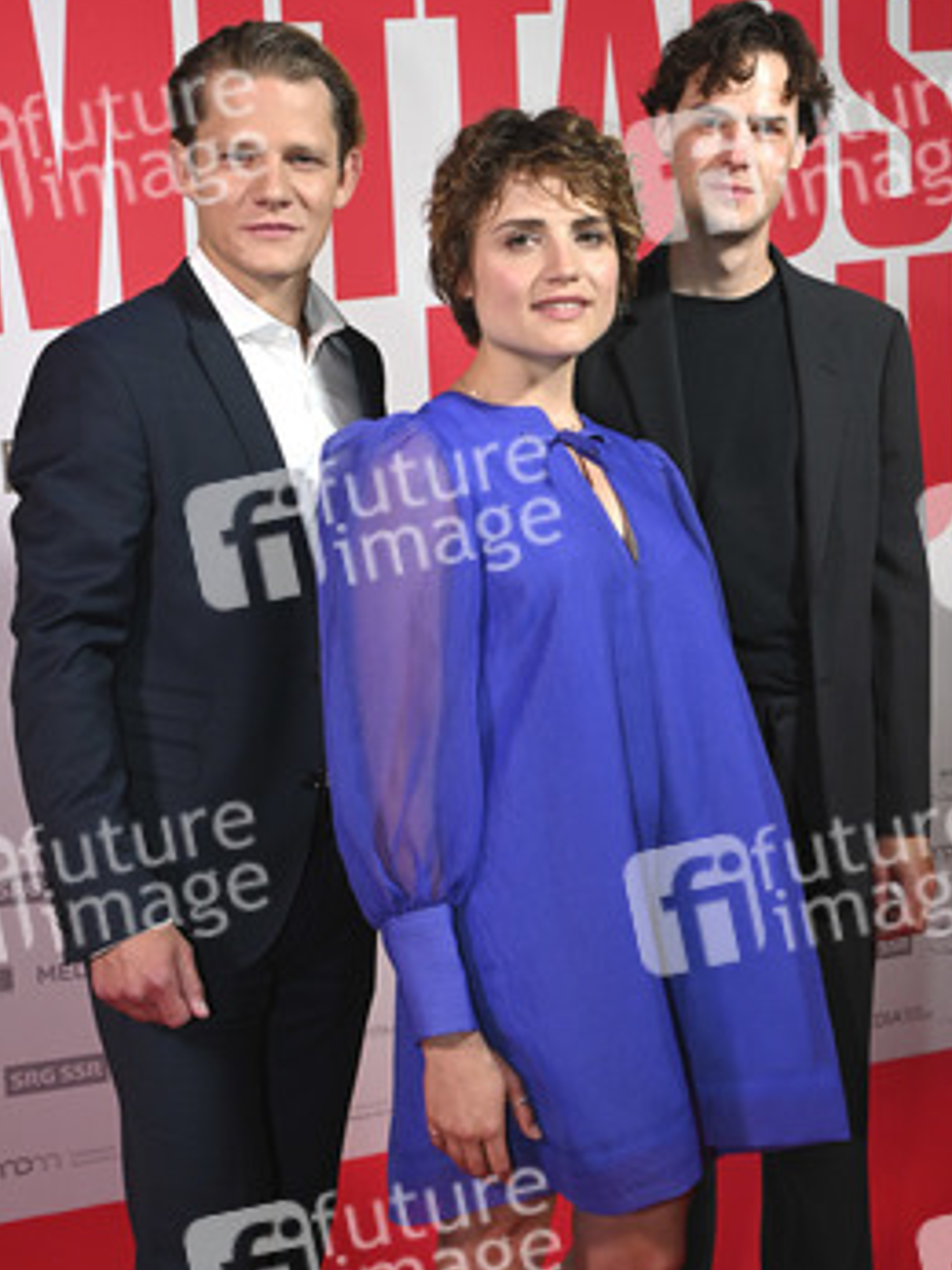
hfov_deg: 35.1
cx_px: 480
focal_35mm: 41
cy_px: 706
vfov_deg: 45.7
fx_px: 1504
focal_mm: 37
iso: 2000
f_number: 7.1
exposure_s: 1/200
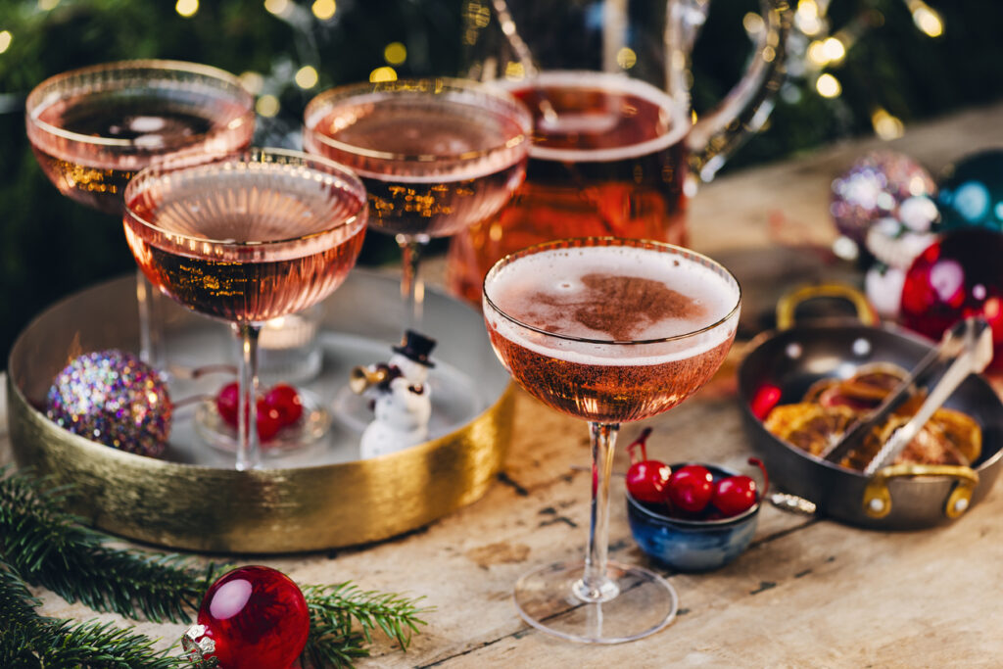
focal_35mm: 105
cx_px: 502
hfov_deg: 19.5
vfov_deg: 13.0
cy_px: 334
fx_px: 2926
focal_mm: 105
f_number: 4
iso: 125
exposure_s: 1/30
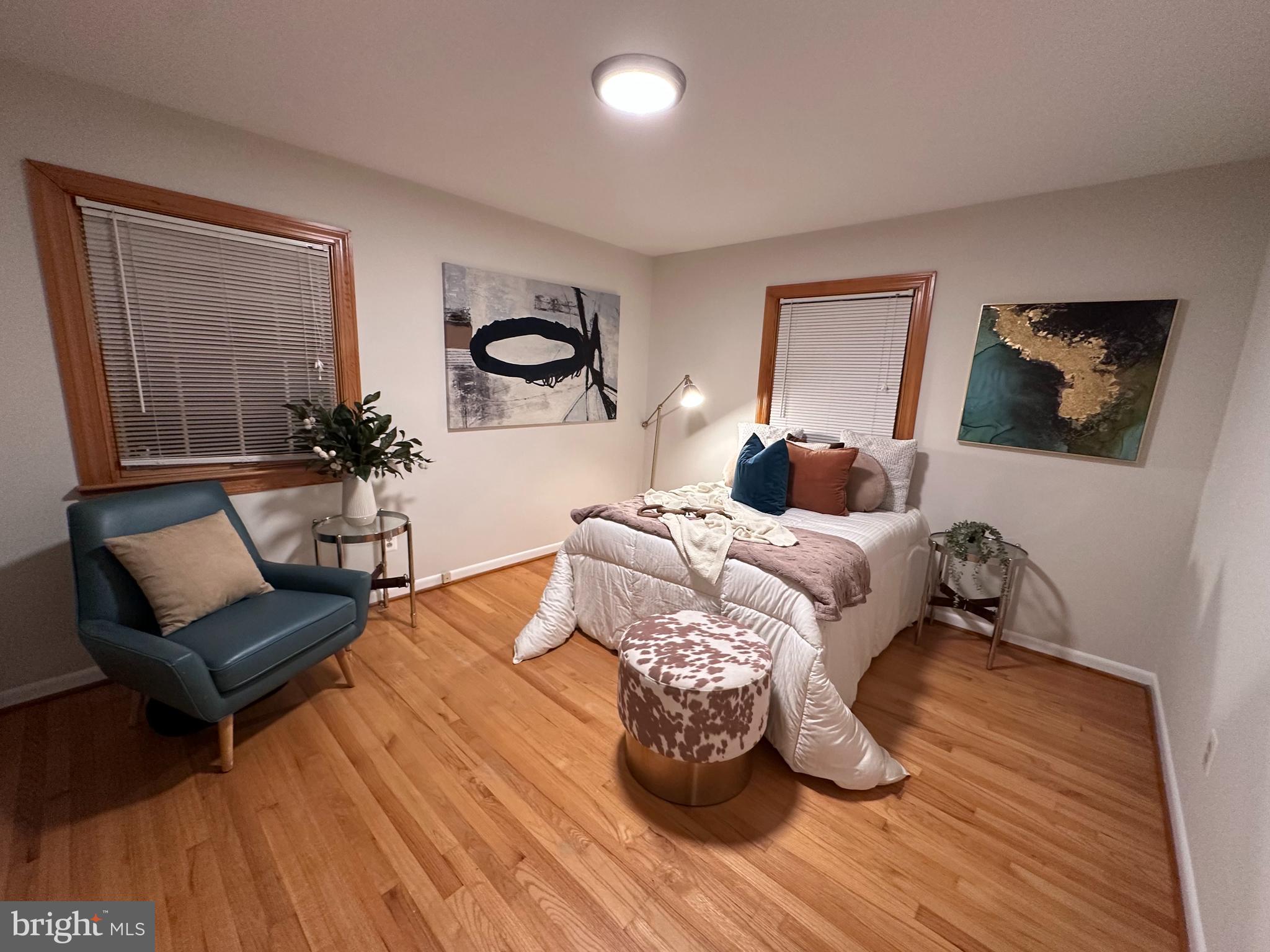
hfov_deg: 102.1
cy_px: 476
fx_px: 514
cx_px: 635
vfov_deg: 85.7
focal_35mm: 14
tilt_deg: -11.3
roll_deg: -3.0
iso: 320
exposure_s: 1/60
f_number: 2.2
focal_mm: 2.22
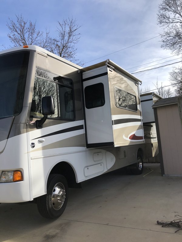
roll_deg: +4.2
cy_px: 121
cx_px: 91
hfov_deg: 49.7
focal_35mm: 28
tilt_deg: +5.4
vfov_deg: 63.4
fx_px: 196
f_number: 1.8
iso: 20
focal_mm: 3.99
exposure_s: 1/1517
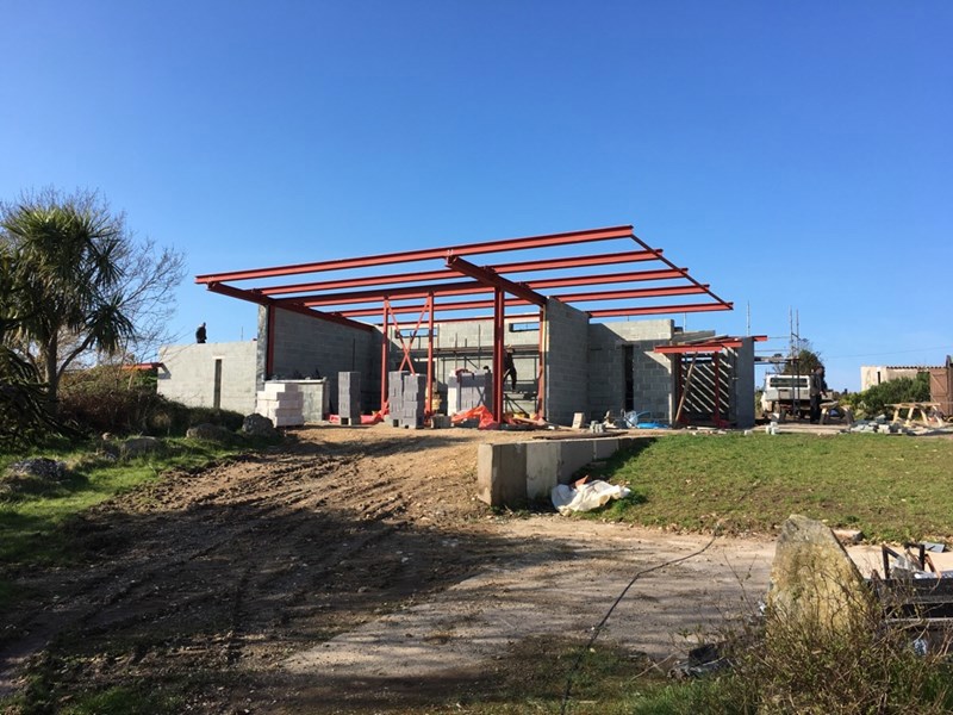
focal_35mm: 29
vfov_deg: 48.2
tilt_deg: +5.3
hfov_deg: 61.7
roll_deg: -2.5
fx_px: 798
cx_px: 476
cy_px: 358
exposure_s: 1/1012
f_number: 2.2
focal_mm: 4.15
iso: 25
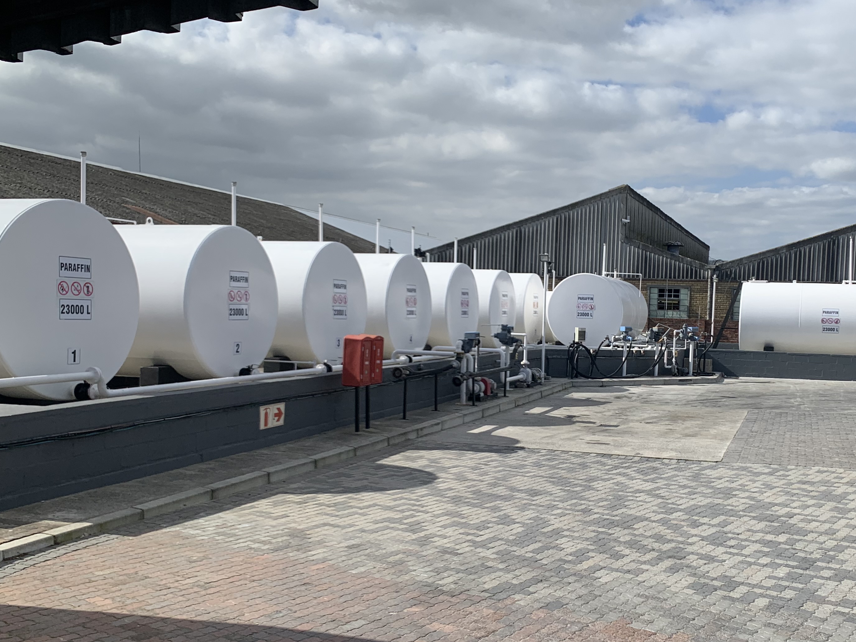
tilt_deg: -2.7
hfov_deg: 48.3
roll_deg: -1.9
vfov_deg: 37.6
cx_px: 562
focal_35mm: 38
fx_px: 940
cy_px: 370
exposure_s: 1/3185
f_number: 1.8
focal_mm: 4.25
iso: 25
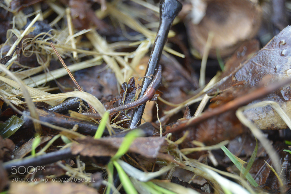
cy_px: 97
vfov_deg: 16.5
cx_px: 146
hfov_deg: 24.6
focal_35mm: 82
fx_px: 666
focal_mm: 55
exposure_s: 1/60
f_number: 5.6
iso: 450
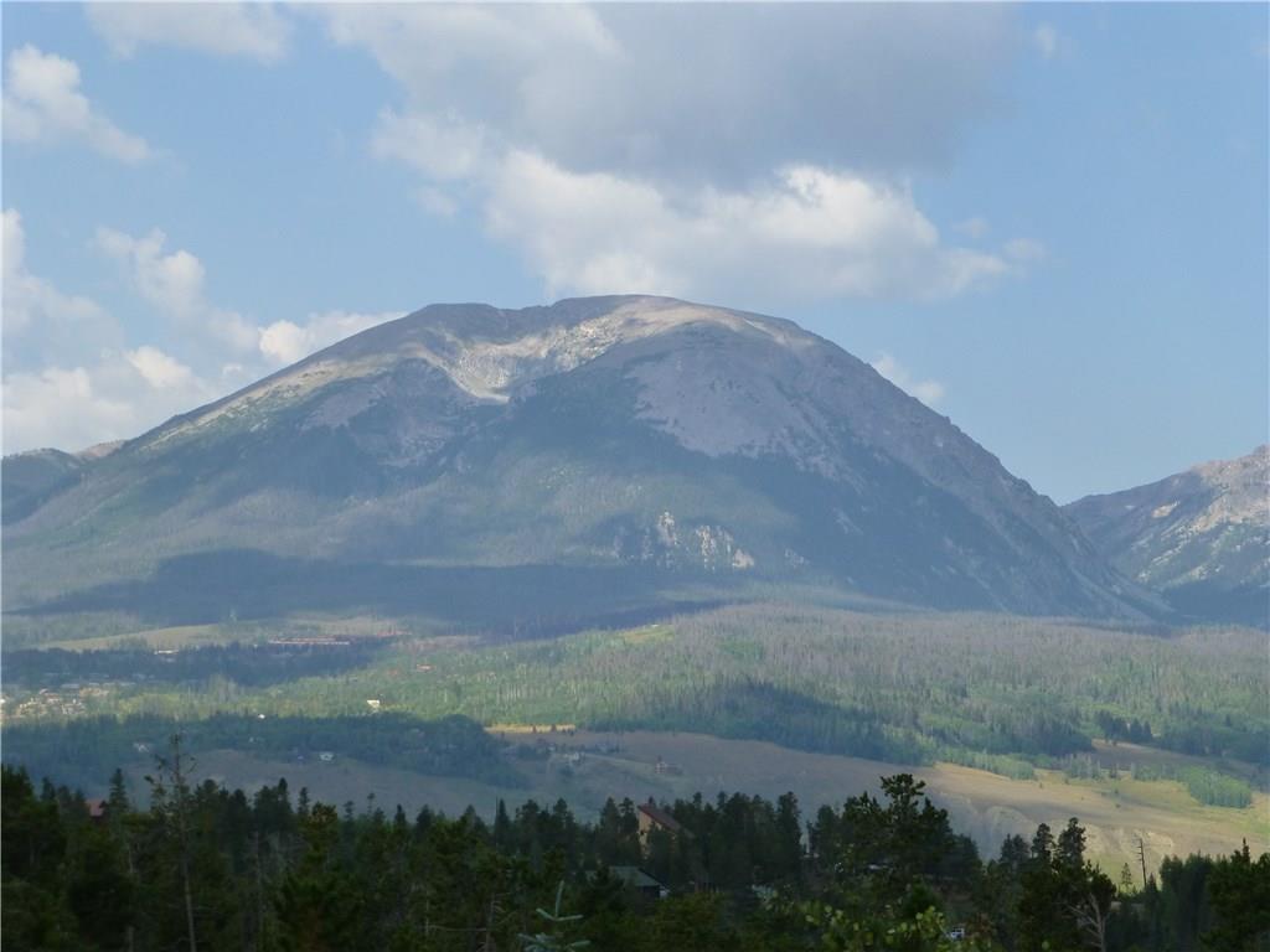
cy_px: 476
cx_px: 635
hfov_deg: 19.3
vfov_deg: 14.5
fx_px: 3742
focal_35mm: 102
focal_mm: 18.2
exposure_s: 1/400
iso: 160
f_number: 5.3
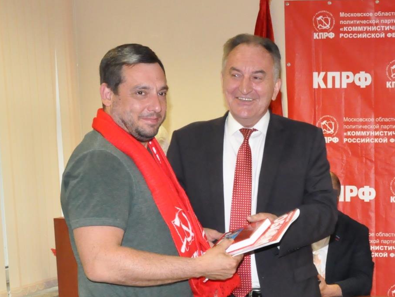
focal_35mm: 36
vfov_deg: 39.7
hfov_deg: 51.3
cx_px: 202
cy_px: 148
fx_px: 411
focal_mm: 22
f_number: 11
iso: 3200
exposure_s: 1/30
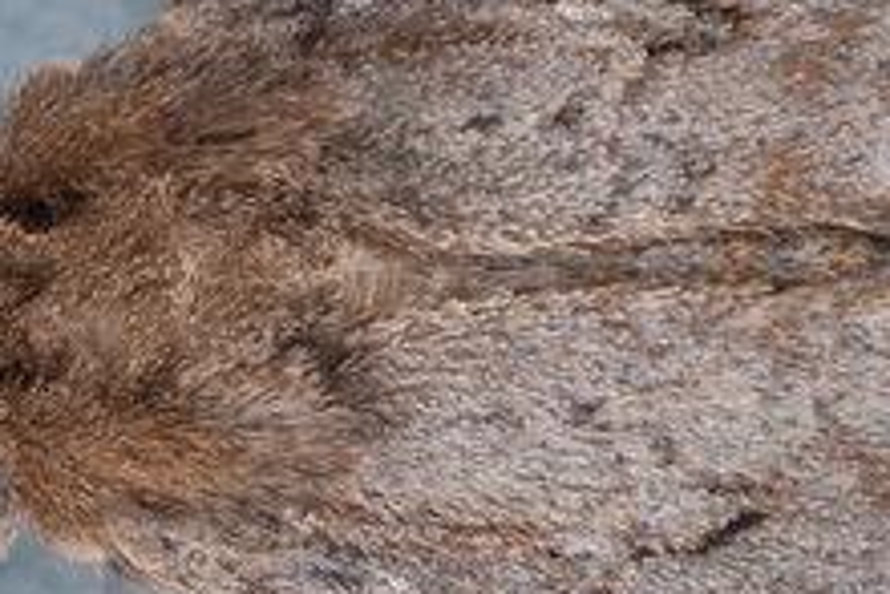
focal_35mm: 262
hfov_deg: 7.8
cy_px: 319
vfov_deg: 5.3
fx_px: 6481
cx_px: 769
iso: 100
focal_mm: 40
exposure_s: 1/250
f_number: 25
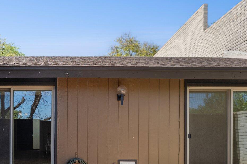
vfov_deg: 38.1
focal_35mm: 33
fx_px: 228
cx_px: 110
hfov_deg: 56.8
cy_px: 134
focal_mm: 15.1
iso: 400
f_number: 5.6
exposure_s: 1/640
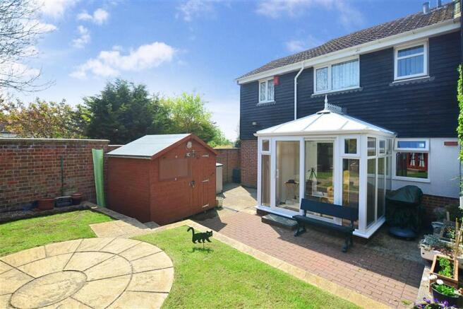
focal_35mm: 16
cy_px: 154
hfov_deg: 95.0
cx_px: 232
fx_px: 212
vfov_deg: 72.0
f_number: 8
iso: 200
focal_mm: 11
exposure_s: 1/250
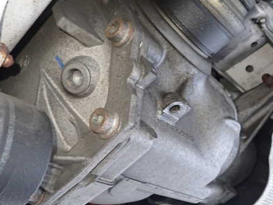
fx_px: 316
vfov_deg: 36.0
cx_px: 100
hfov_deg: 46.3
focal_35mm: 40
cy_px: 101
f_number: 2.3
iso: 500
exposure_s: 1/30
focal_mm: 5.4
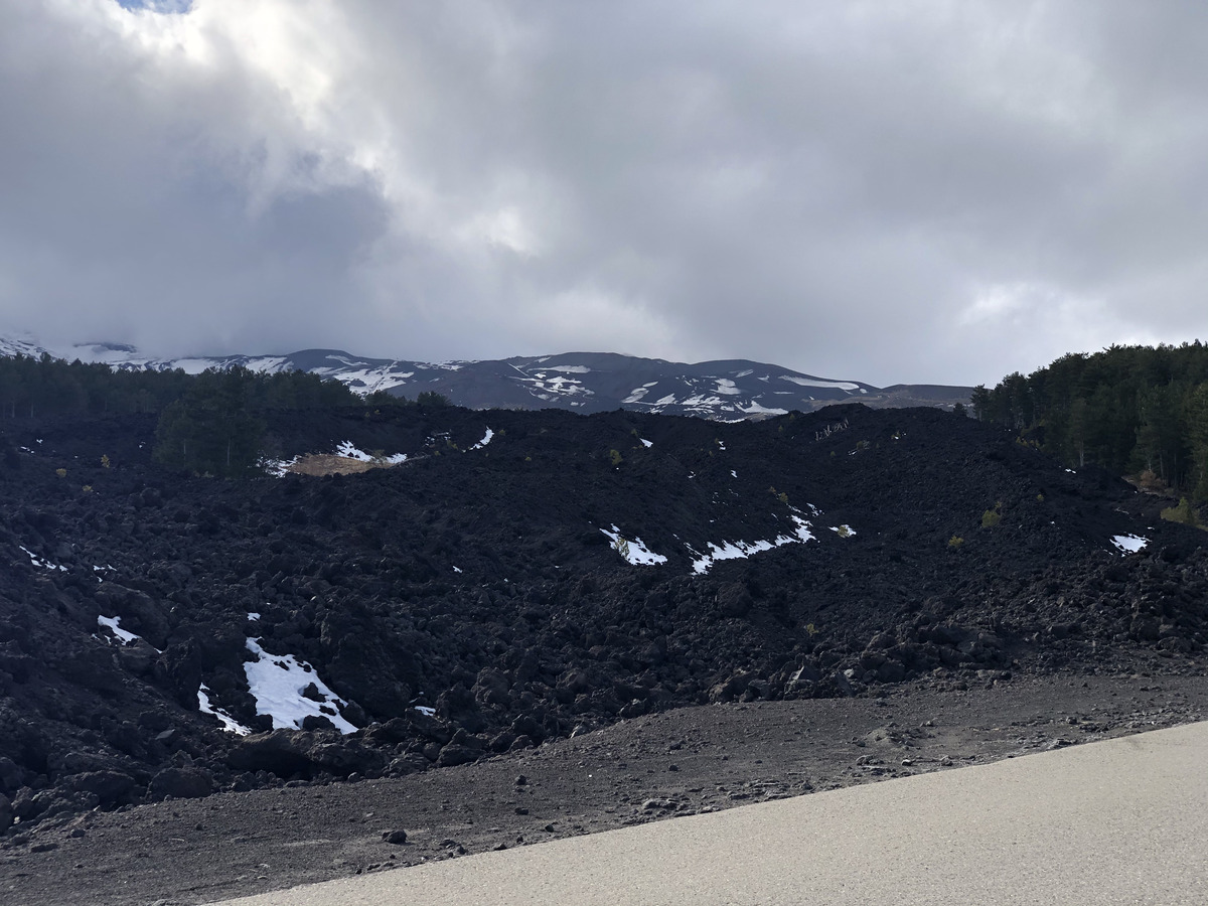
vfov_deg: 28.0
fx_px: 1815
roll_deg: -0.2
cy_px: 453
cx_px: 604
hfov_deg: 36.8
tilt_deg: +7.3
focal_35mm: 52
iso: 16
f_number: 2.4
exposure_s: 1/857
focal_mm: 6
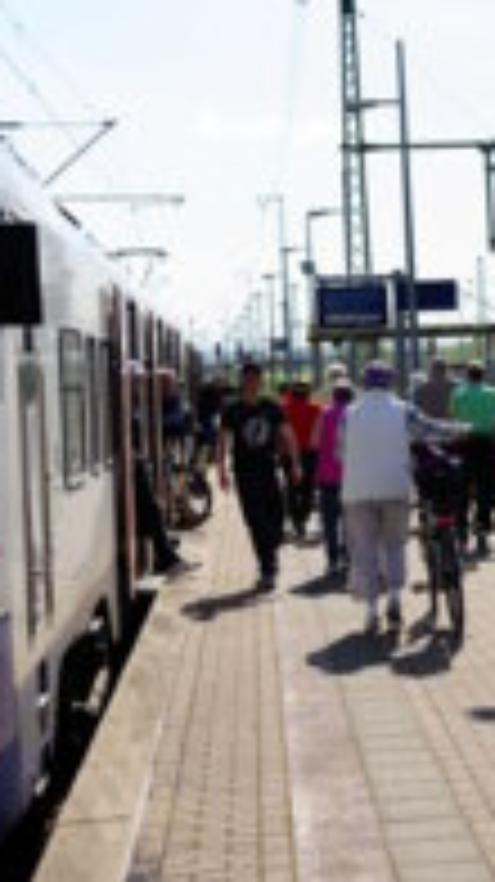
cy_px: 371
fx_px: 1753
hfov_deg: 15.6
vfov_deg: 28.2
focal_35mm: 75
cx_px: 544
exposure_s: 1/800
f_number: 4.5
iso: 100
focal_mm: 35
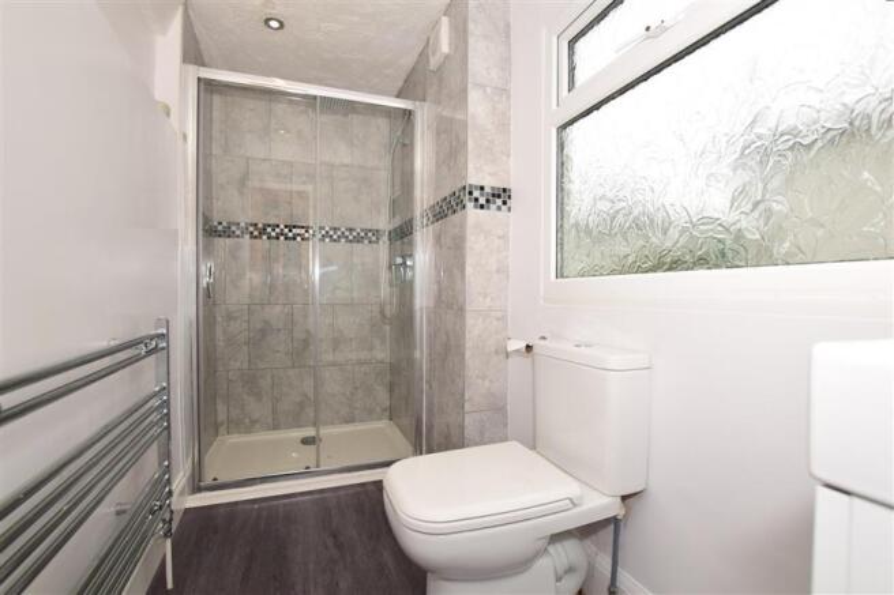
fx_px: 372
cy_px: 298
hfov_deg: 100.4
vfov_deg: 77.3
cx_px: 447
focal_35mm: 15
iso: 200
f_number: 6.3
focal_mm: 10
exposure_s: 1/160
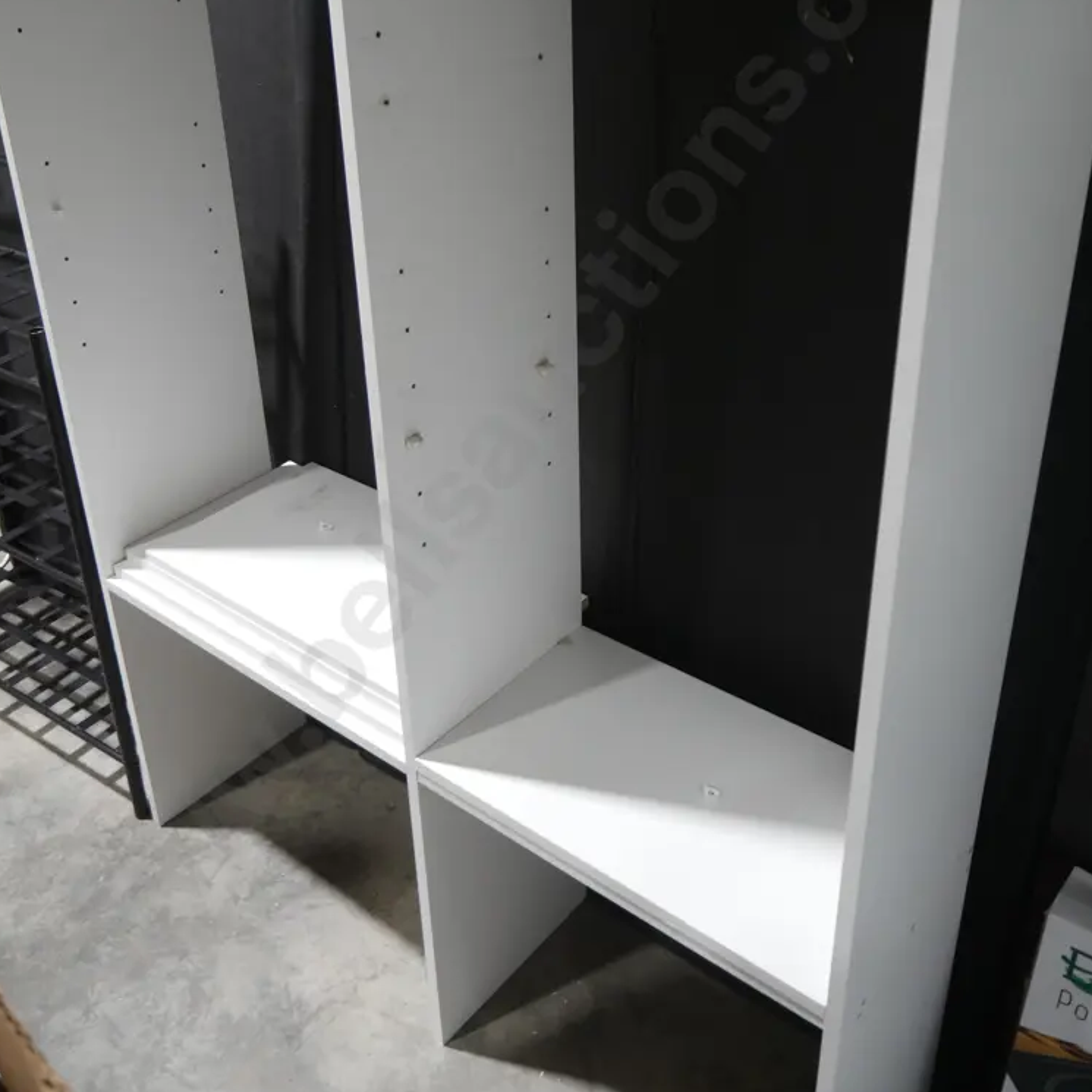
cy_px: 380
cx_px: 550
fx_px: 1213
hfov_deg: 48.5
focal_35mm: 34
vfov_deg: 47.8
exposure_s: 1/60
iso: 400
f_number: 3.5
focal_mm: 14
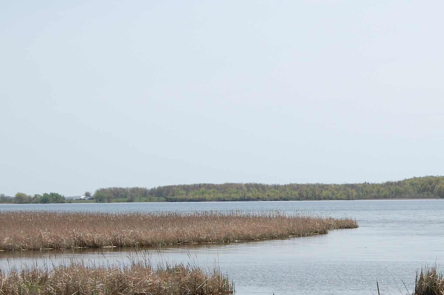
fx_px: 1442
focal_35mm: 117
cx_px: 369
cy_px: 258
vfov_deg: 11.6
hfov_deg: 17.3
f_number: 10
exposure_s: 1/400
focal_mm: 38
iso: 200
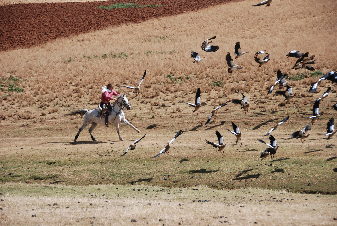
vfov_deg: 10.2
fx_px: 1265
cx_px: 168
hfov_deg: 15.2
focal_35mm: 135
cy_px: 113
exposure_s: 1/500
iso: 125
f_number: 5.6
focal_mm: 90
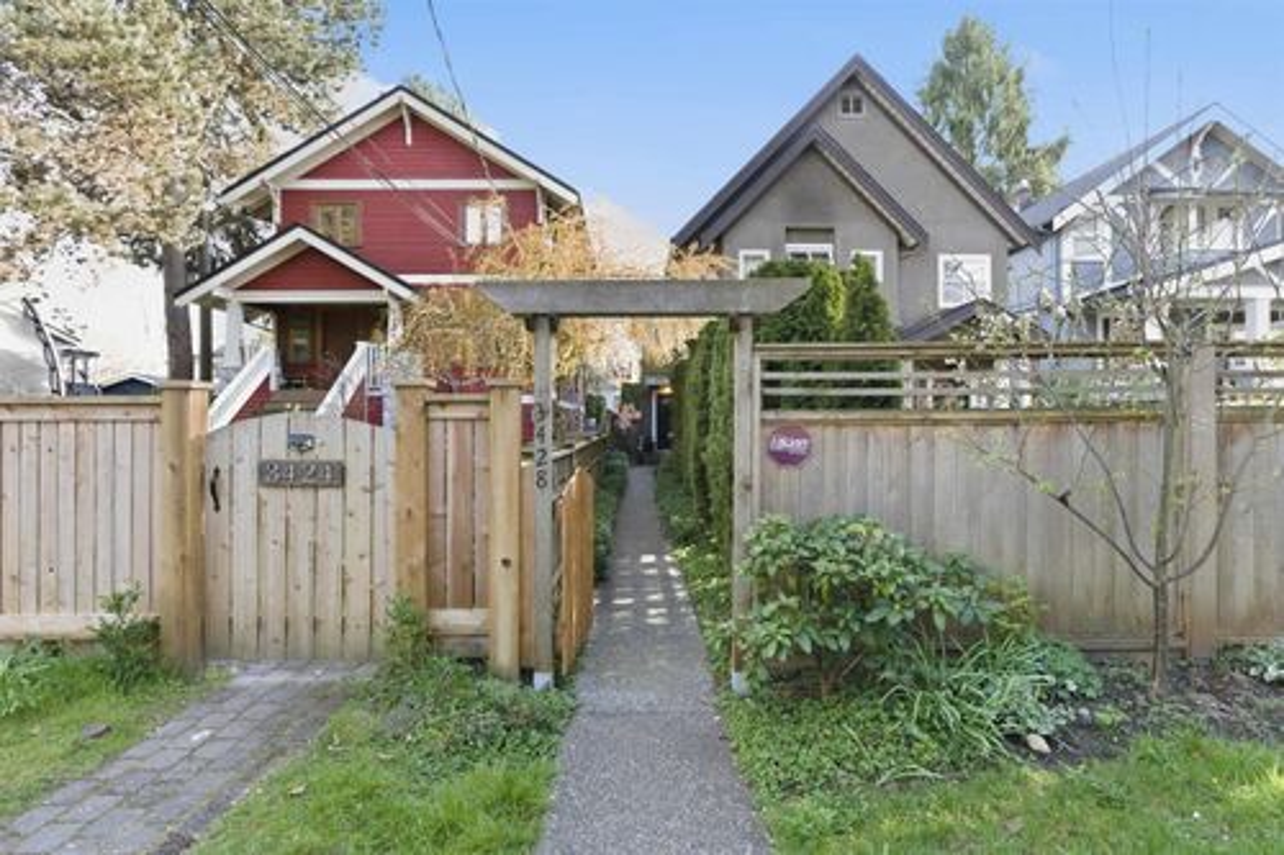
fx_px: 642
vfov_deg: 67.3
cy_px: 428
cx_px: 642
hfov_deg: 90.0
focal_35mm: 18
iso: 500
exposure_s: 1/60
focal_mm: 18
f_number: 6.3
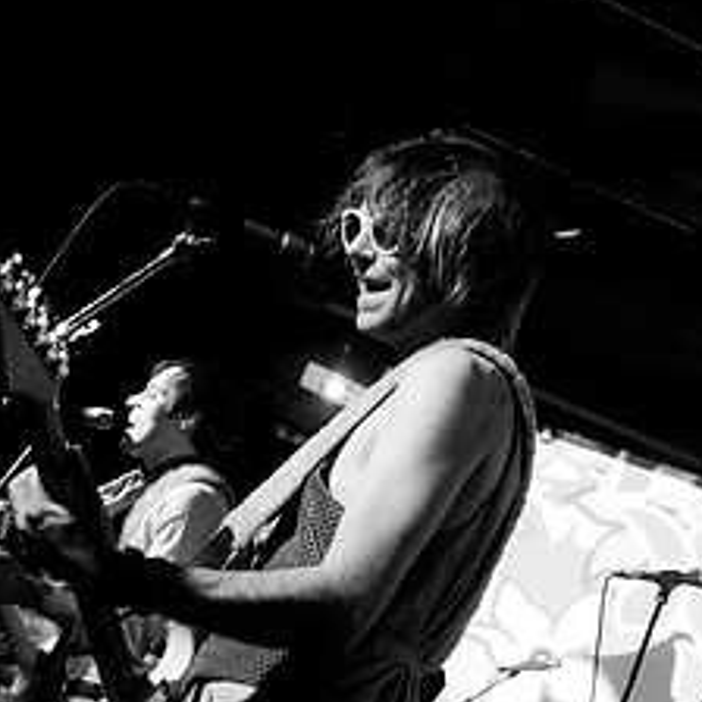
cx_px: 476
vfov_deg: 25.9
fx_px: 1514
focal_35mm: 66
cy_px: 506
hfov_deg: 25.9
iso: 1250
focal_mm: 20
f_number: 2.8
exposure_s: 1/80
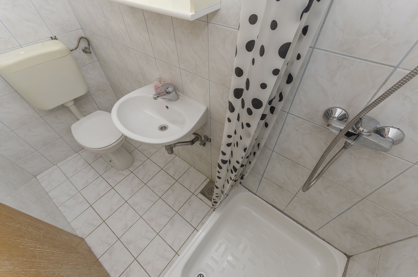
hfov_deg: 100.5
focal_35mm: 15
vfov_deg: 77.1
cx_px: 209
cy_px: 138
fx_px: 174
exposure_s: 1/125
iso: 100
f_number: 8
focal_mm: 10
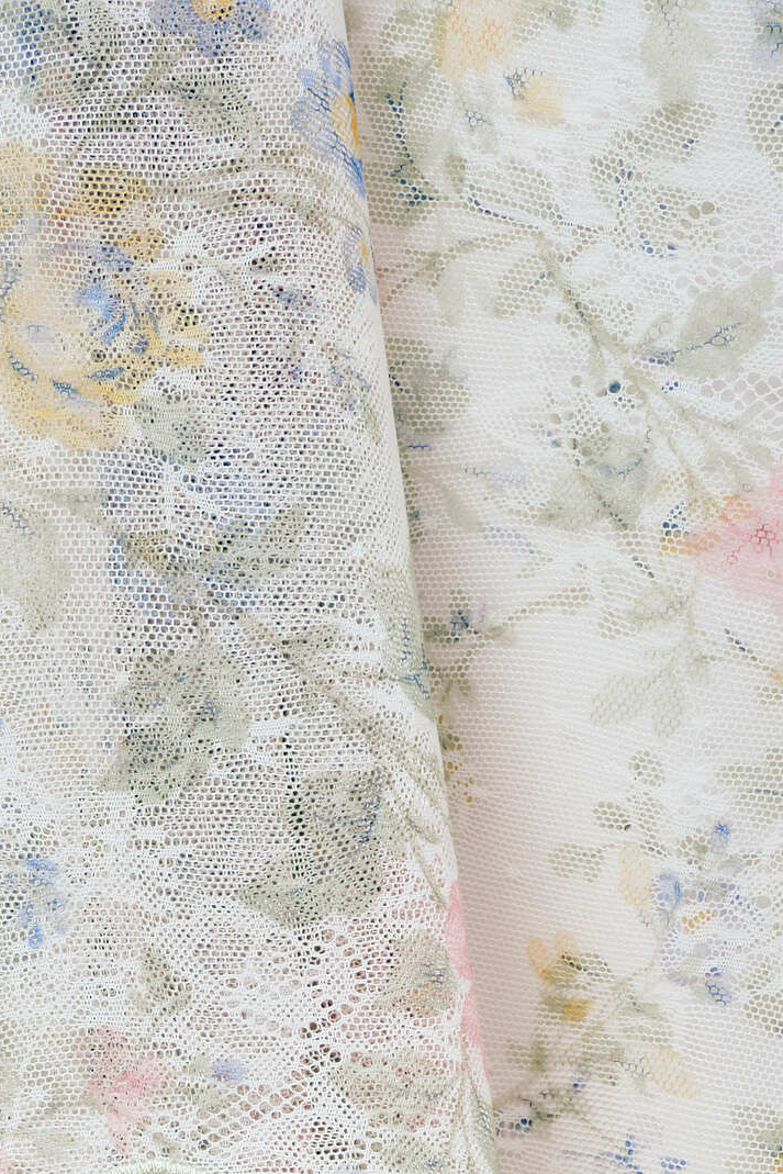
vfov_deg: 13.4
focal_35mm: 139
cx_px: 213
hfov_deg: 9.9
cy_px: 2046
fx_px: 4533
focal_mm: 36
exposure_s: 1/125
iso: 125
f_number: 10
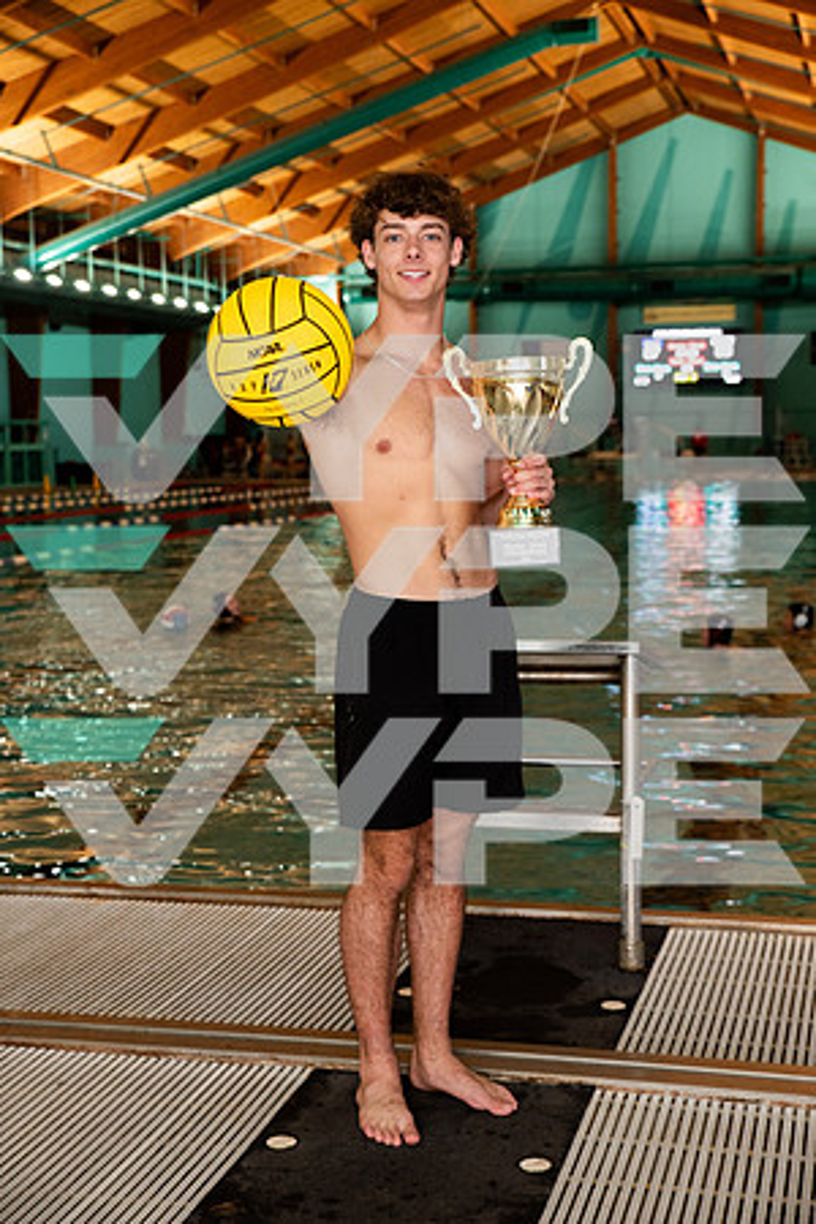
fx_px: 1904
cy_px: 612
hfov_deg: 24.2
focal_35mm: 56
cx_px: 408
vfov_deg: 35.6
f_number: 5
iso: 800
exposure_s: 1/200
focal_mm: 56
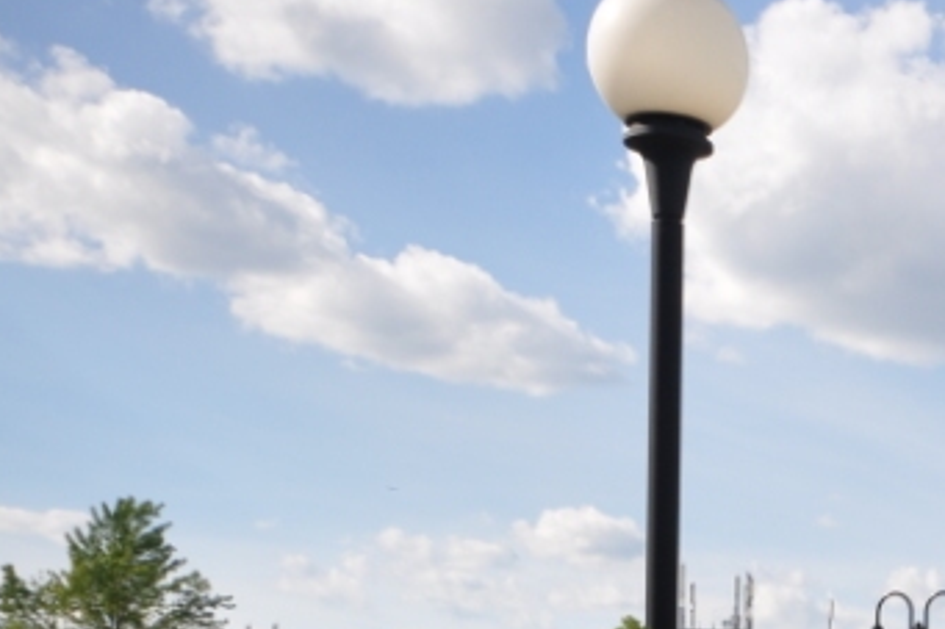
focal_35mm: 90
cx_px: 1294
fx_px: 2361
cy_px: 903
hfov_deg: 20.3
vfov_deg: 14.3
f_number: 9
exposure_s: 1/320
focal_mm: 20
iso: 250
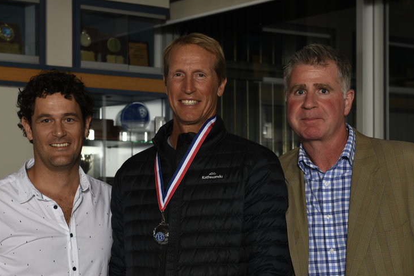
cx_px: 169
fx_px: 1104
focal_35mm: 96
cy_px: 185
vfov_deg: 14.2
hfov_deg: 21.2
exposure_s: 1/125
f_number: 9
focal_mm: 70
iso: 320
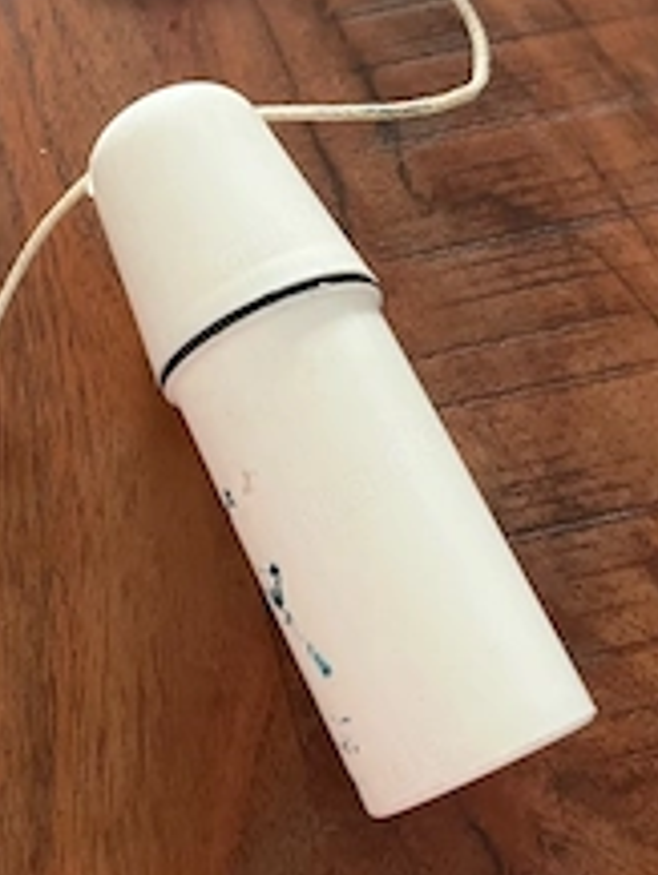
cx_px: 109
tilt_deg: -60.9
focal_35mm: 48
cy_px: 234
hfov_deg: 29.4
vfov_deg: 38.7
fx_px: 1215
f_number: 1.6
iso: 400
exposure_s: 1/40
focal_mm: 5.1
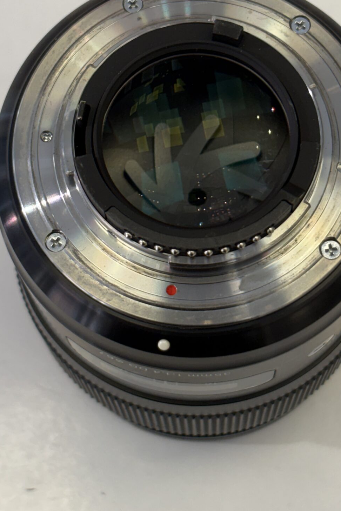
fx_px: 1349
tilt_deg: -72.0
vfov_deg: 21.4
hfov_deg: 14.4
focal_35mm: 95
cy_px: 160
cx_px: 188
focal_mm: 5.96
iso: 32
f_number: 1.6
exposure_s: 1/100
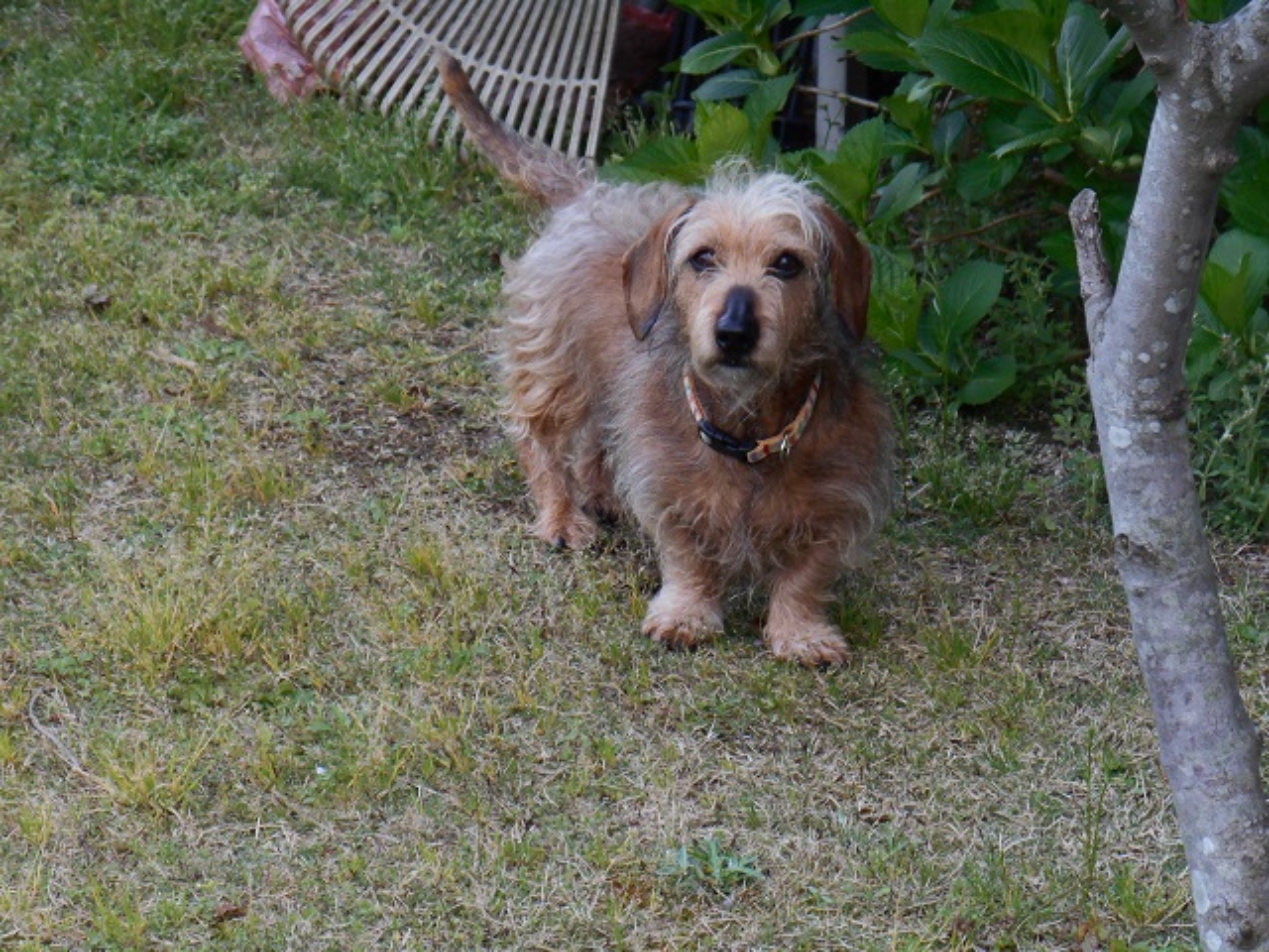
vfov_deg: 8.2
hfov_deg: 10.9
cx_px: 634
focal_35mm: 182
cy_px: 476
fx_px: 6672
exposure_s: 1/30
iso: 200
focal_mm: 32.9
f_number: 6.4
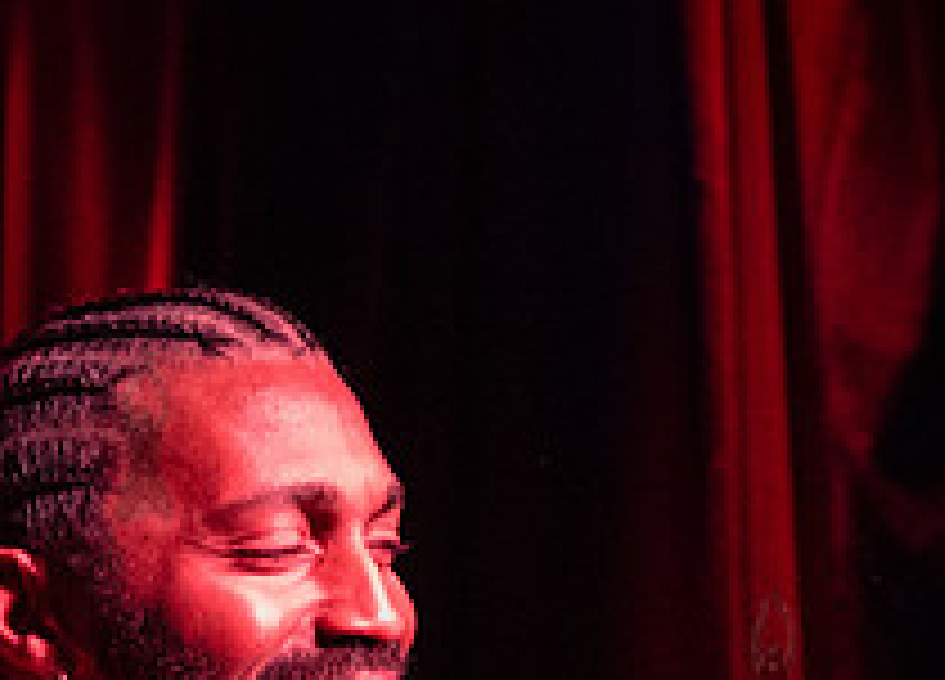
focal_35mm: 106
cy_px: 783
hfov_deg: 18.0
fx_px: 2851
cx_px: -160
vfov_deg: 13.3
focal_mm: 32
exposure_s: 1/320
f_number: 3.5
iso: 12800
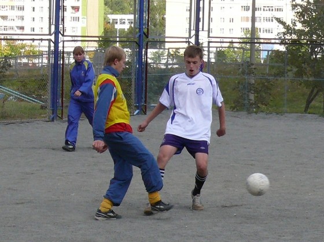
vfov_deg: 13.4
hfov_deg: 17.9
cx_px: 162
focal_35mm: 110
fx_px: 1029
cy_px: 121
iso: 200
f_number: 5.6
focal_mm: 14
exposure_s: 1/500
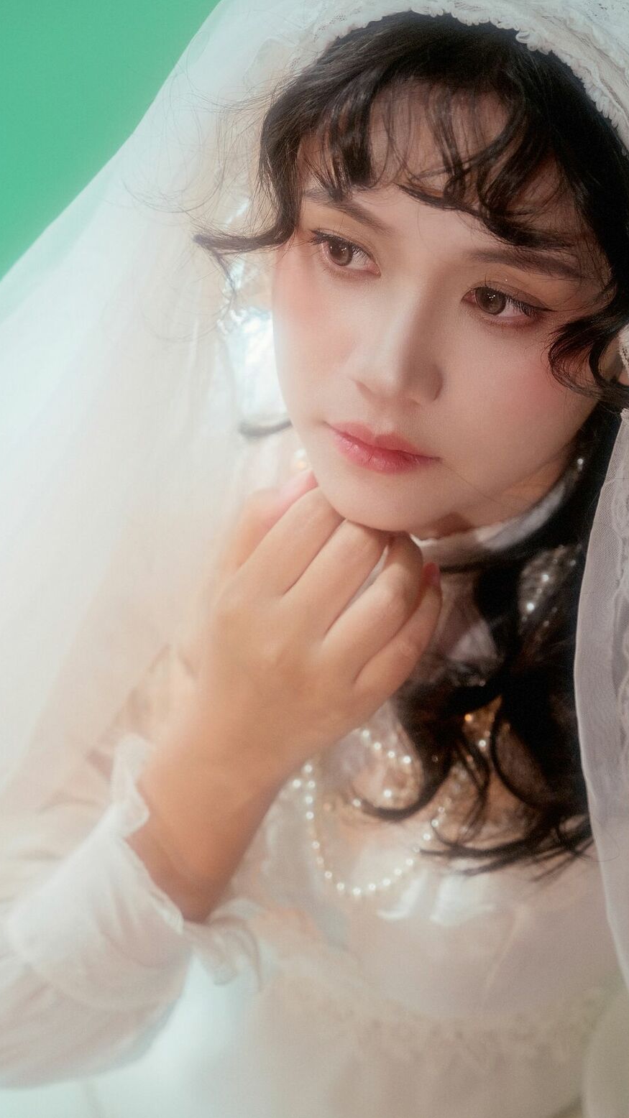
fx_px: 2610
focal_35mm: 88
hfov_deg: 13.7
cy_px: 554
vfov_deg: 24.2
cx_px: 338
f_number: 2.8
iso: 640
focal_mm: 55
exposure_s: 1/125
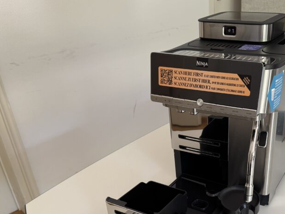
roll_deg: +2.6
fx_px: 329
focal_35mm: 40
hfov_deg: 45.7
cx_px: 200
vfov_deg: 35.0
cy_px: 167
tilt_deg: -30.2
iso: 125
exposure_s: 1/121
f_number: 1.78
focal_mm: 6.76
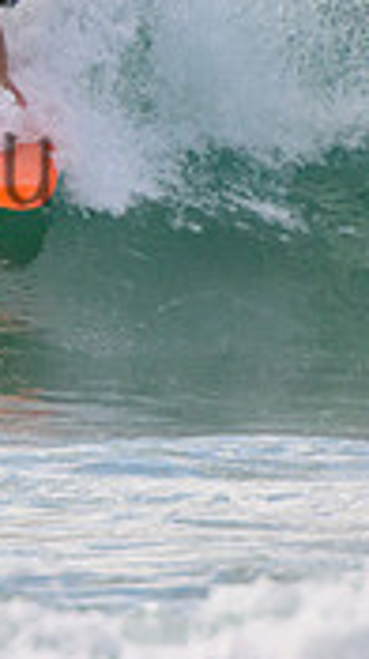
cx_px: -430
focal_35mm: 1911
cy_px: 118
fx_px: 33354
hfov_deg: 0.6
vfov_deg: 1.1
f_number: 5.6
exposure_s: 1/2000
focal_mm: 400
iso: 320
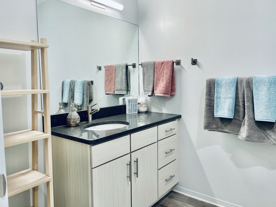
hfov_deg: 65.3
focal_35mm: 27
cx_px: 140
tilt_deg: -5.0
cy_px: 101
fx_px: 215
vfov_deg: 51.4
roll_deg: +0.8
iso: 64
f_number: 1.6
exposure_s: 1/60
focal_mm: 4.2
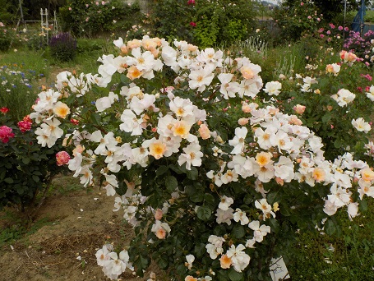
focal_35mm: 39
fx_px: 422
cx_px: 192
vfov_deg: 36.9
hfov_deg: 47.8
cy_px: 146
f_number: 3.5
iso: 80
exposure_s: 1/320
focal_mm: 6.6
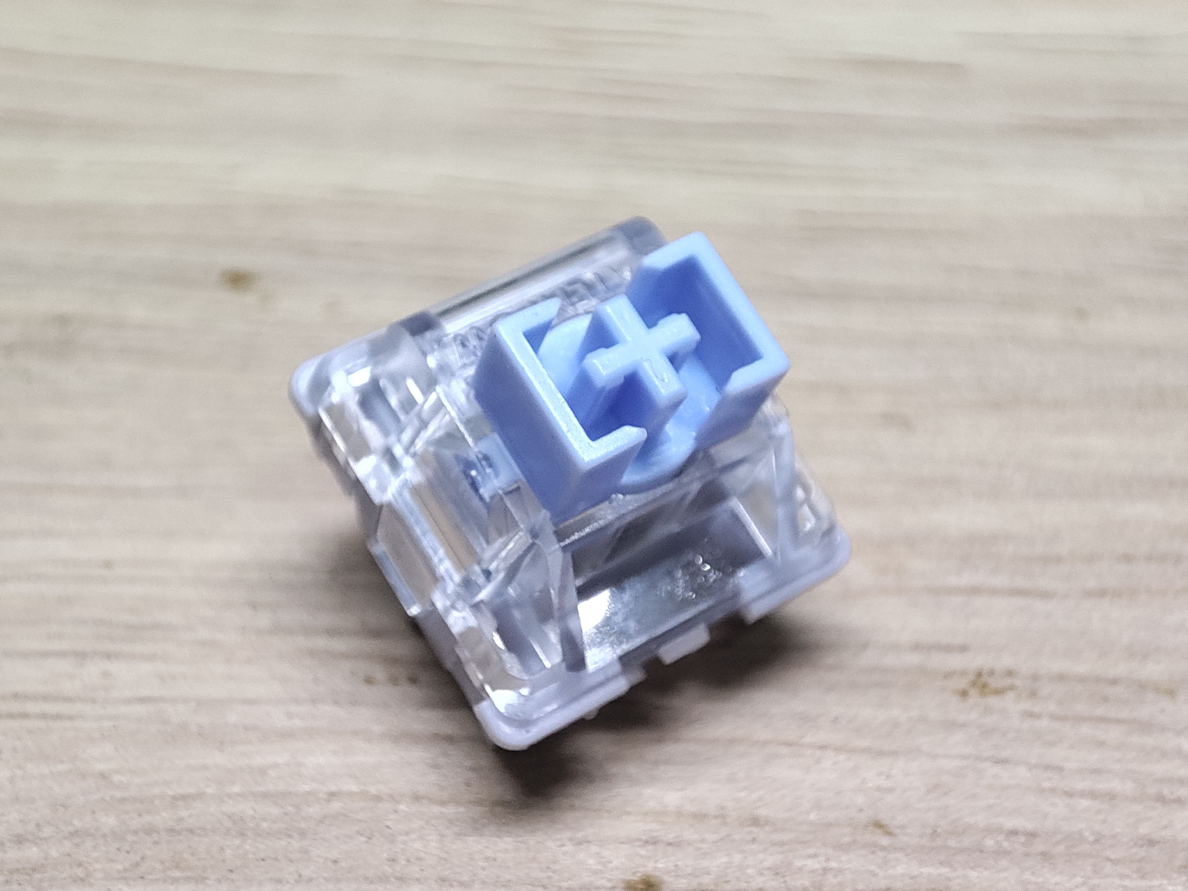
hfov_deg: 38.9
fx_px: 1682
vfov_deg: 29.7
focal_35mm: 49
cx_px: 601
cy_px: 453
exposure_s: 1/50
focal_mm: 4.03
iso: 131
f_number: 2.4
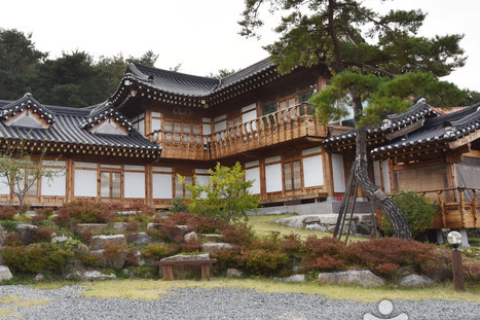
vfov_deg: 36.7
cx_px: 174
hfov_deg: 52.5
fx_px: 480
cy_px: 126
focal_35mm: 36
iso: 200
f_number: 8
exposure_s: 1/200
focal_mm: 24
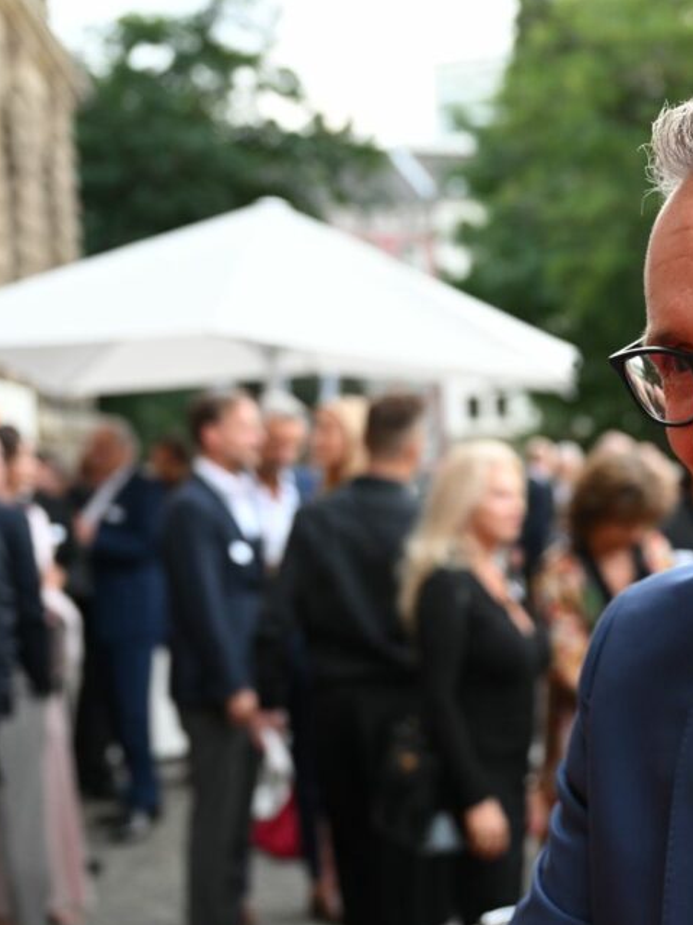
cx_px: 645
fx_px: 1763
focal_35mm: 66
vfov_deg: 29.3
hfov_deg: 21.7
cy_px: 553
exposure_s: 1/250
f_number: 3.2
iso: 1250
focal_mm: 32.5
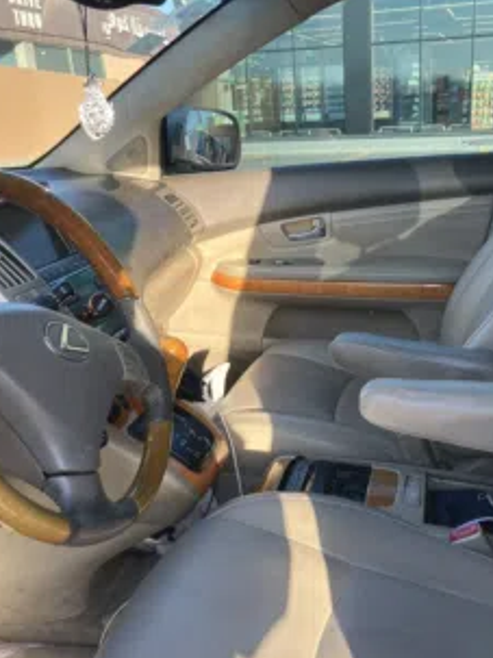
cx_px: 293
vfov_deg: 50.0
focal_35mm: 37
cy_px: 380
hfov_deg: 38.5
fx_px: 703
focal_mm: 3.99
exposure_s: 1/177
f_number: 1.8
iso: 25
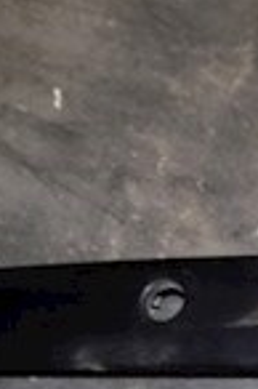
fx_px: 1131
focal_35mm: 105
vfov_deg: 19.4
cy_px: 242
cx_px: 622
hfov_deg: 11.0
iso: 200
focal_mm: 4
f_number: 3.1
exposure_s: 1/30
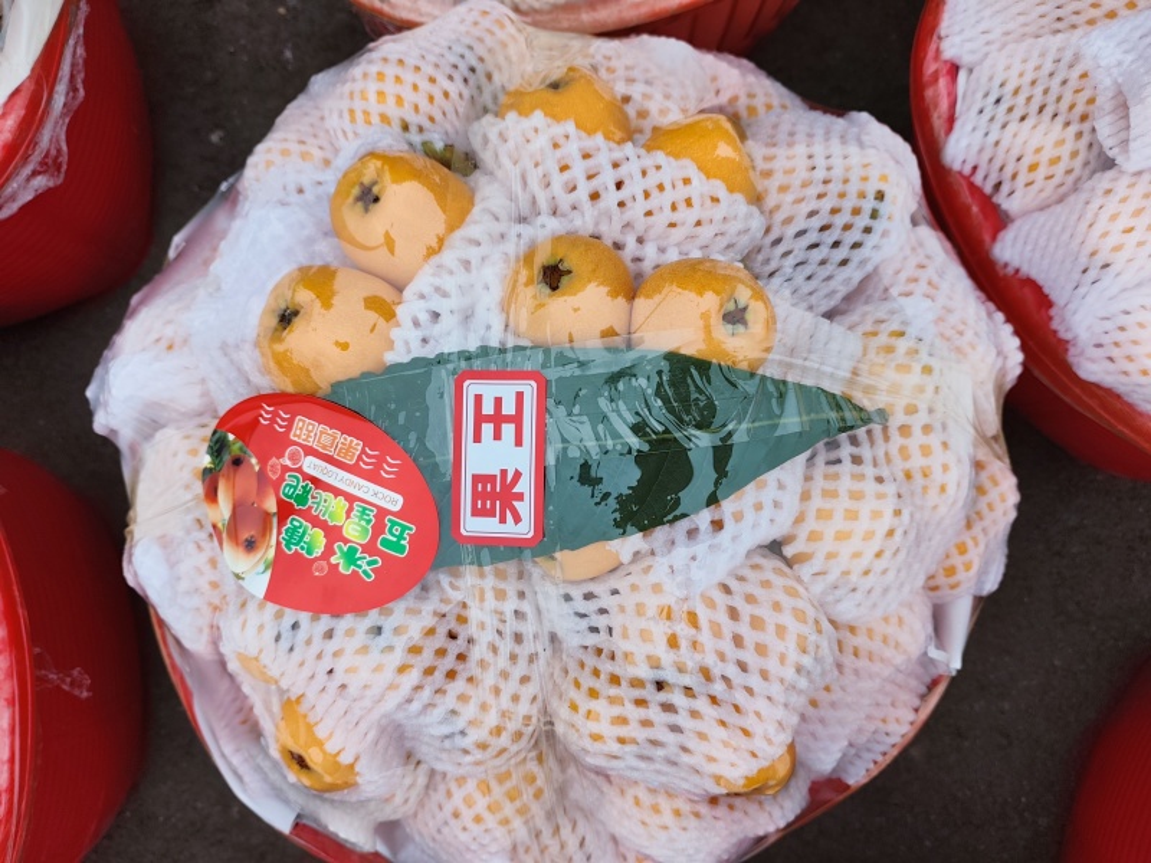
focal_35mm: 24
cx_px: 576
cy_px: 432
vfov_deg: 56.8
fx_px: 798
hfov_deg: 71.6
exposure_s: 1/1967
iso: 50
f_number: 1.6
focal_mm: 5.84
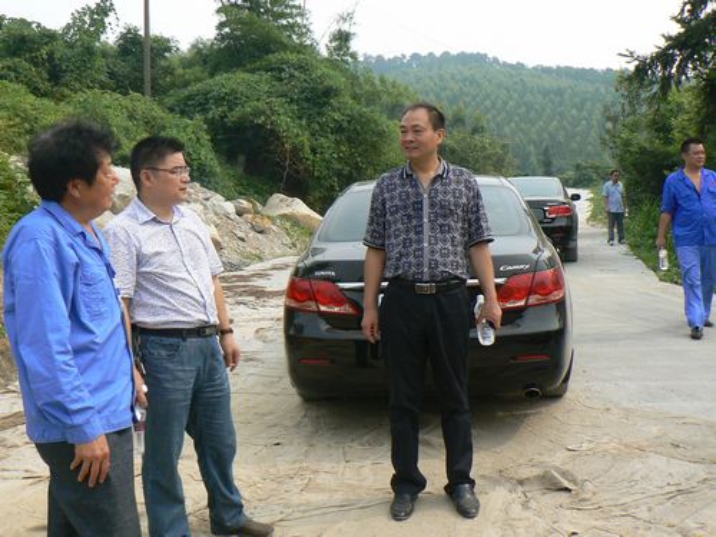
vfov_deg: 39.7
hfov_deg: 51.4
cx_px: 358
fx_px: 745
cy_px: 268
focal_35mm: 36
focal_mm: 6
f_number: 5.6
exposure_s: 1/320
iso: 80
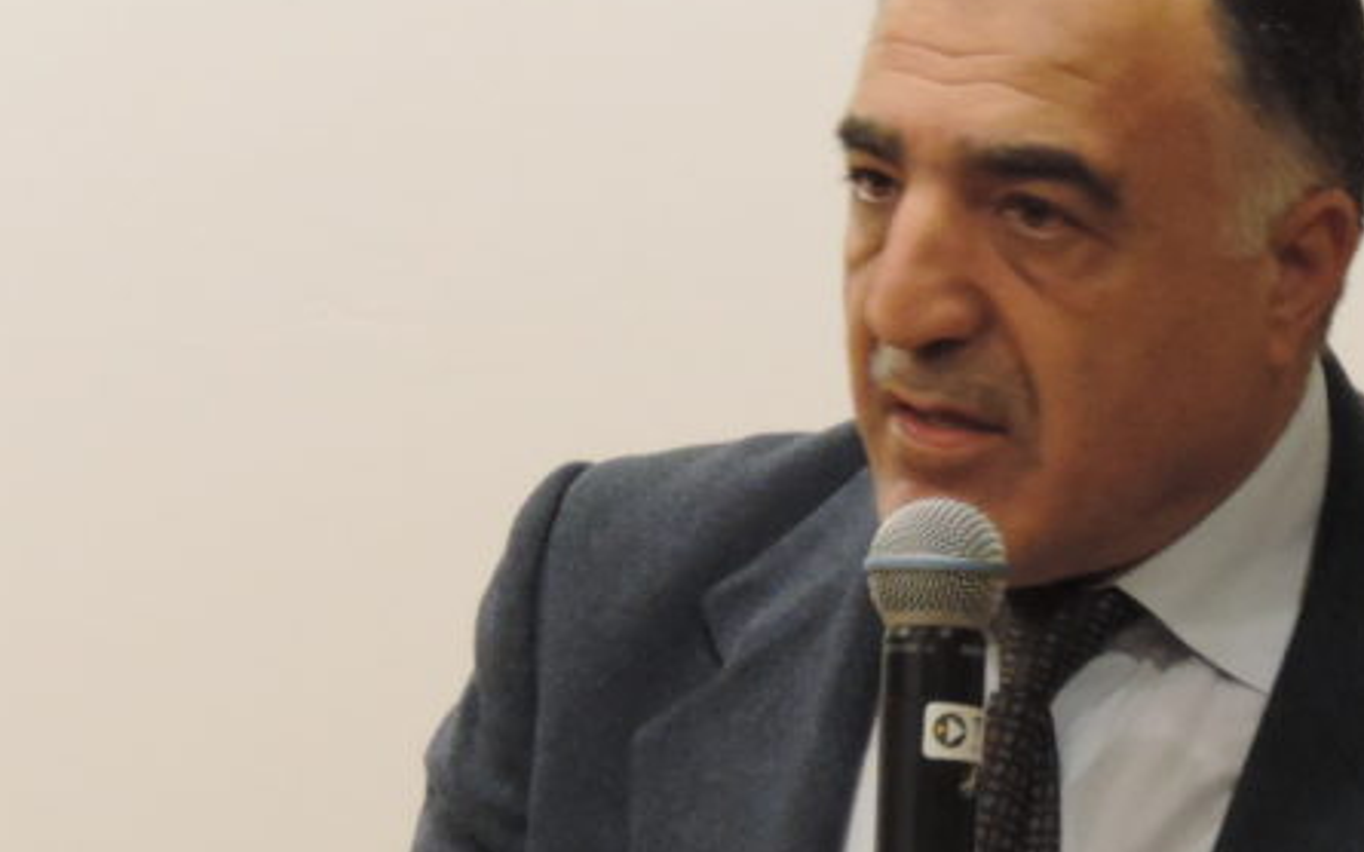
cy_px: 693
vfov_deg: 2.2
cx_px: 867
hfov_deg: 3.4
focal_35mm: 610
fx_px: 22673
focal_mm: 44.5
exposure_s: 1/20
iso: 800
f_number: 4.7
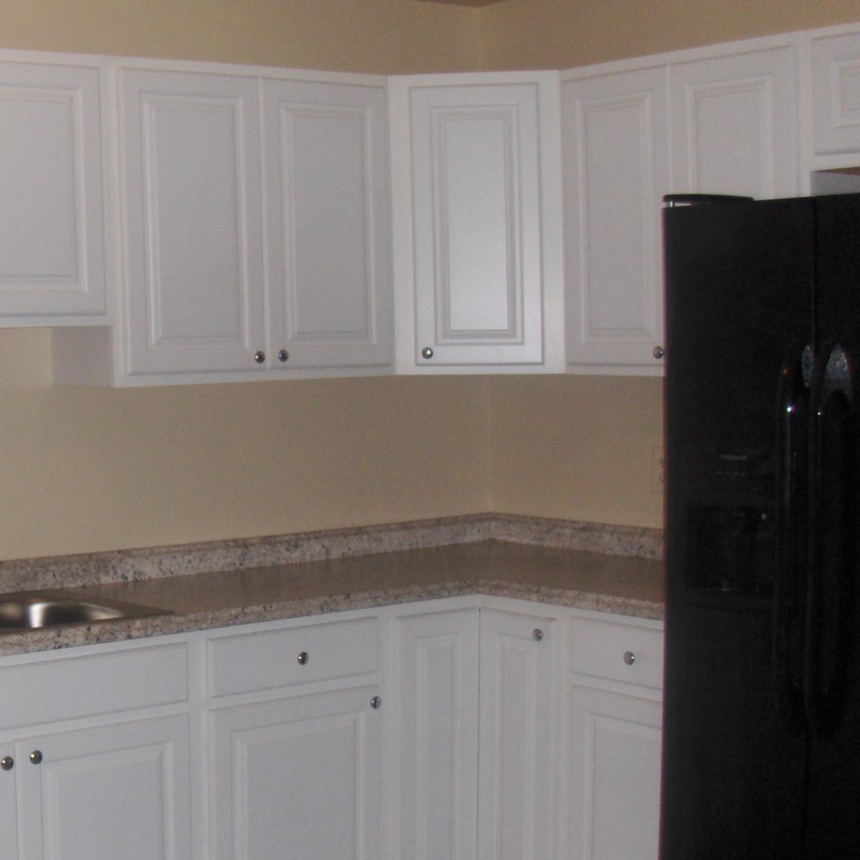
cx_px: 112
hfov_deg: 26.1
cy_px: 519
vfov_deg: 26.8
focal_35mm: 64
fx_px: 1799
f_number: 3.5
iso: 100
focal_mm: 6.5
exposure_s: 1/60
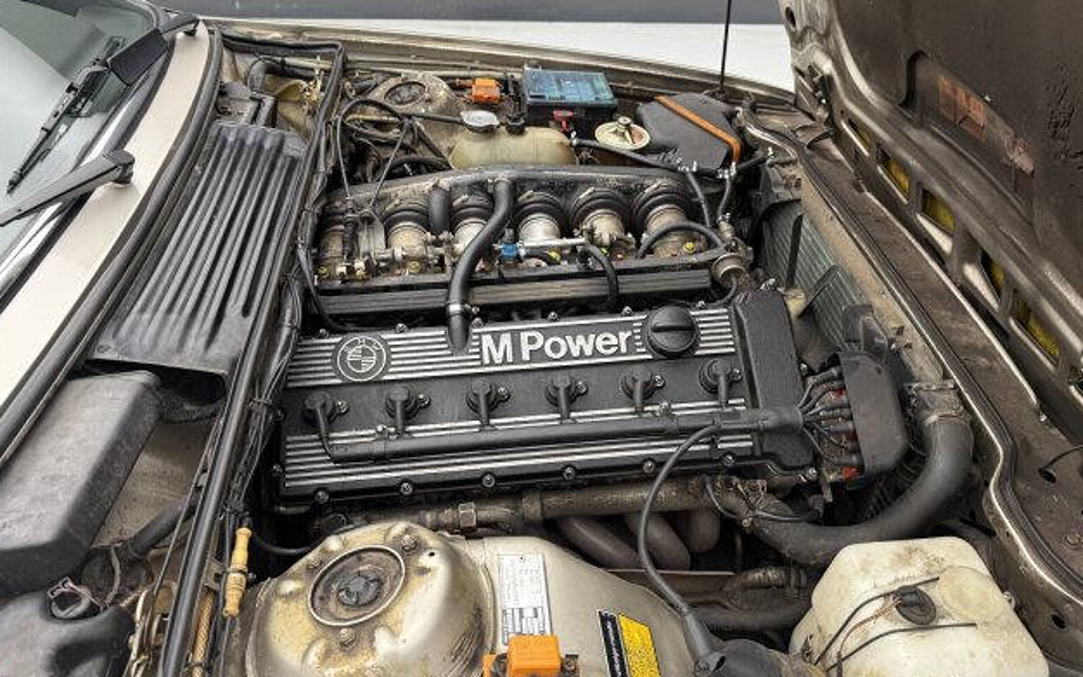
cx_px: 545
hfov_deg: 70.4
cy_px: 355
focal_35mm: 26
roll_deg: -2.4
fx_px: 767
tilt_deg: -40.2
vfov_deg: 47.6
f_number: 1.78
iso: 200
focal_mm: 6.76
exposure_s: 1/49
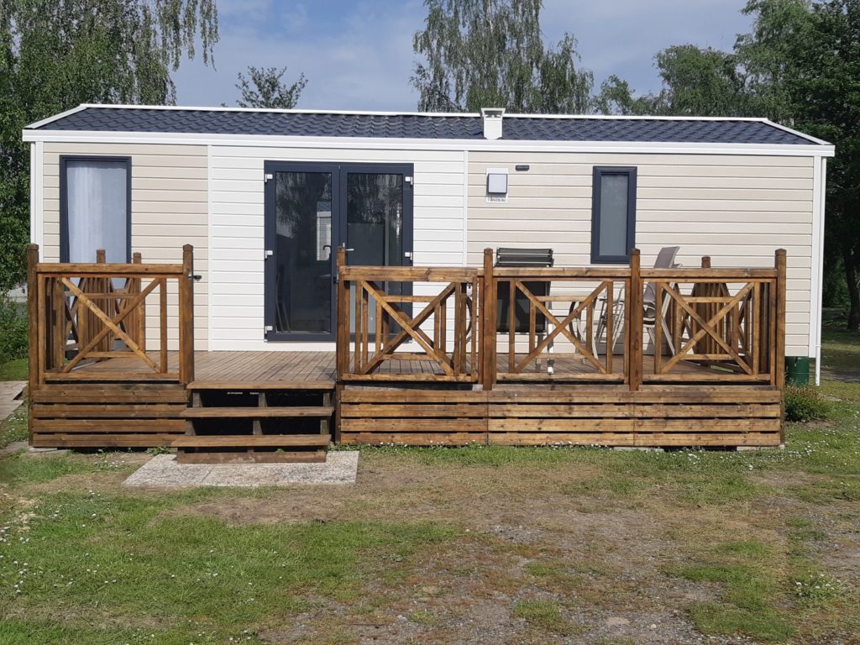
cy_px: 322
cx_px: 430
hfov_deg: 67.3
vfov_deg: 53.1
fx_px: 646
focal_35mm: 26
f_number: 1.7
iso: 40
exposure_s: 1/3521
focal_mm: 3.93
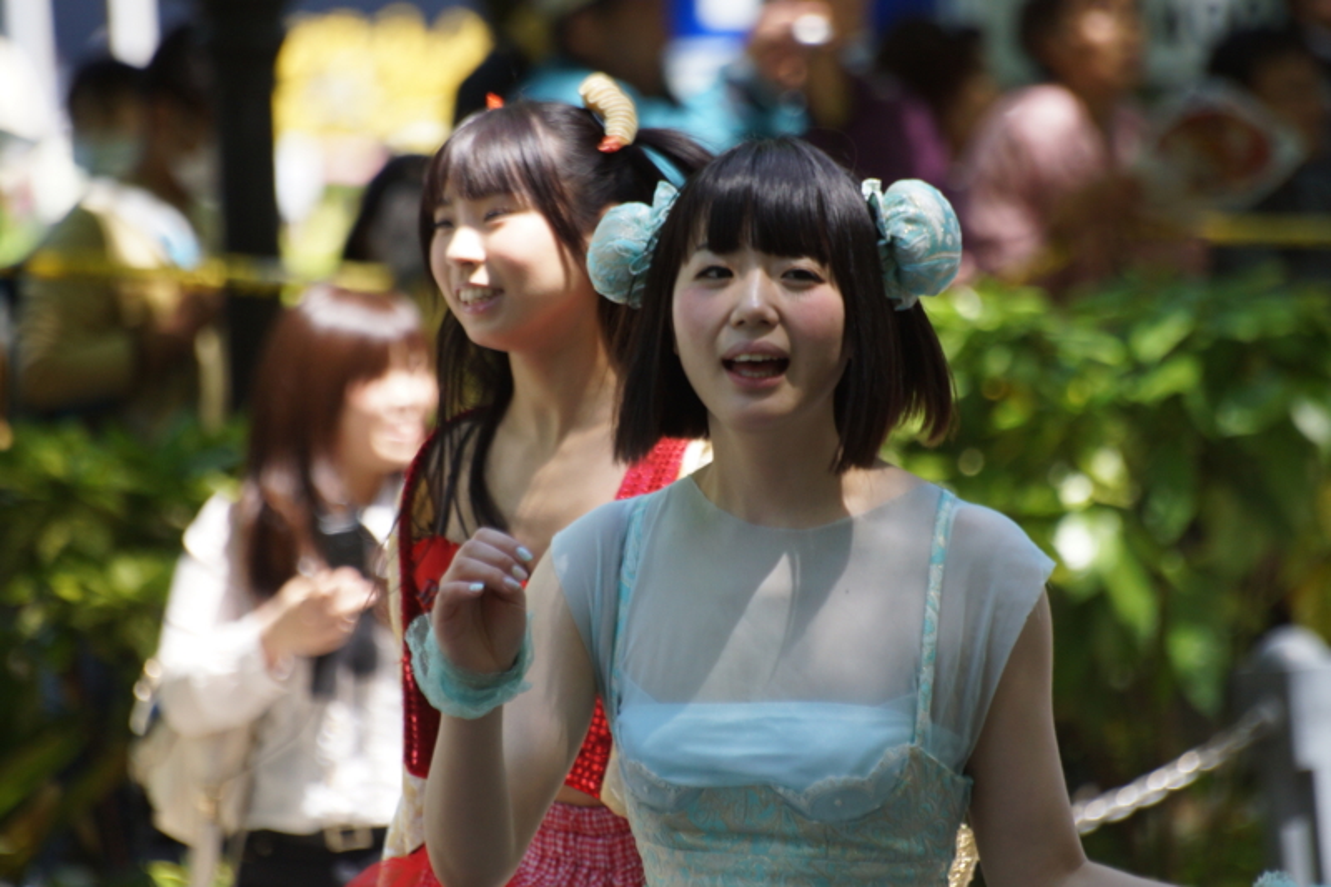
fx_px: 16633
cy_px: 444
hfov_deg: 4.6
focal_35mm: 450
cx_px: 666
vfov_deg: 3.1
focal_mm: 300
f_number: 5.6
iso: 400
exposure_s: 1/500
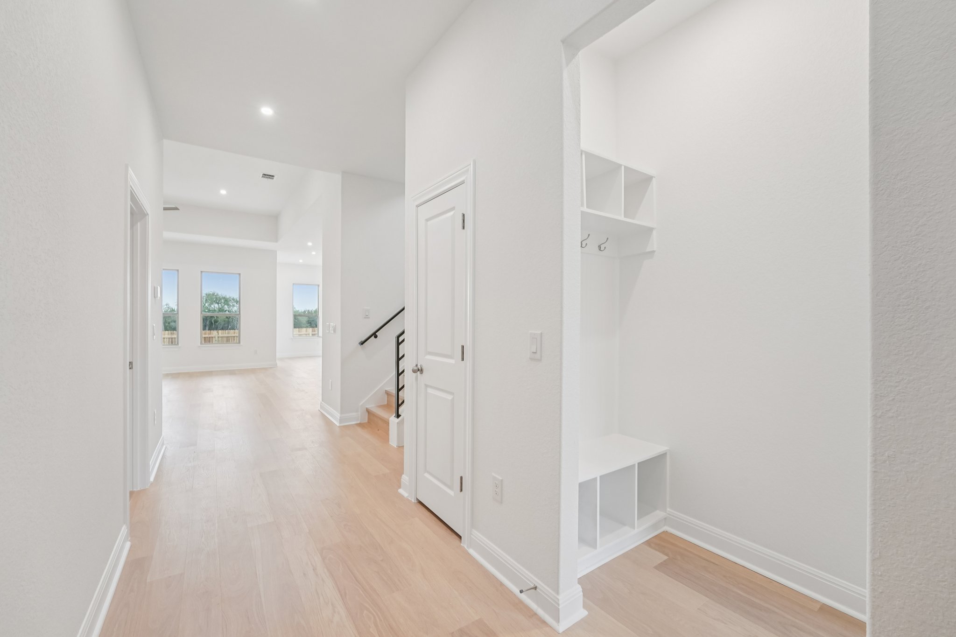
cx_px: 478
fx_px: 372
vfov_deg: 81.2
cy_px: 318
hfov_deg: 104.3
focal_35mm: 14
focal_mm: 14
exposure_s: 1/50
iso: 800
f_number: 8
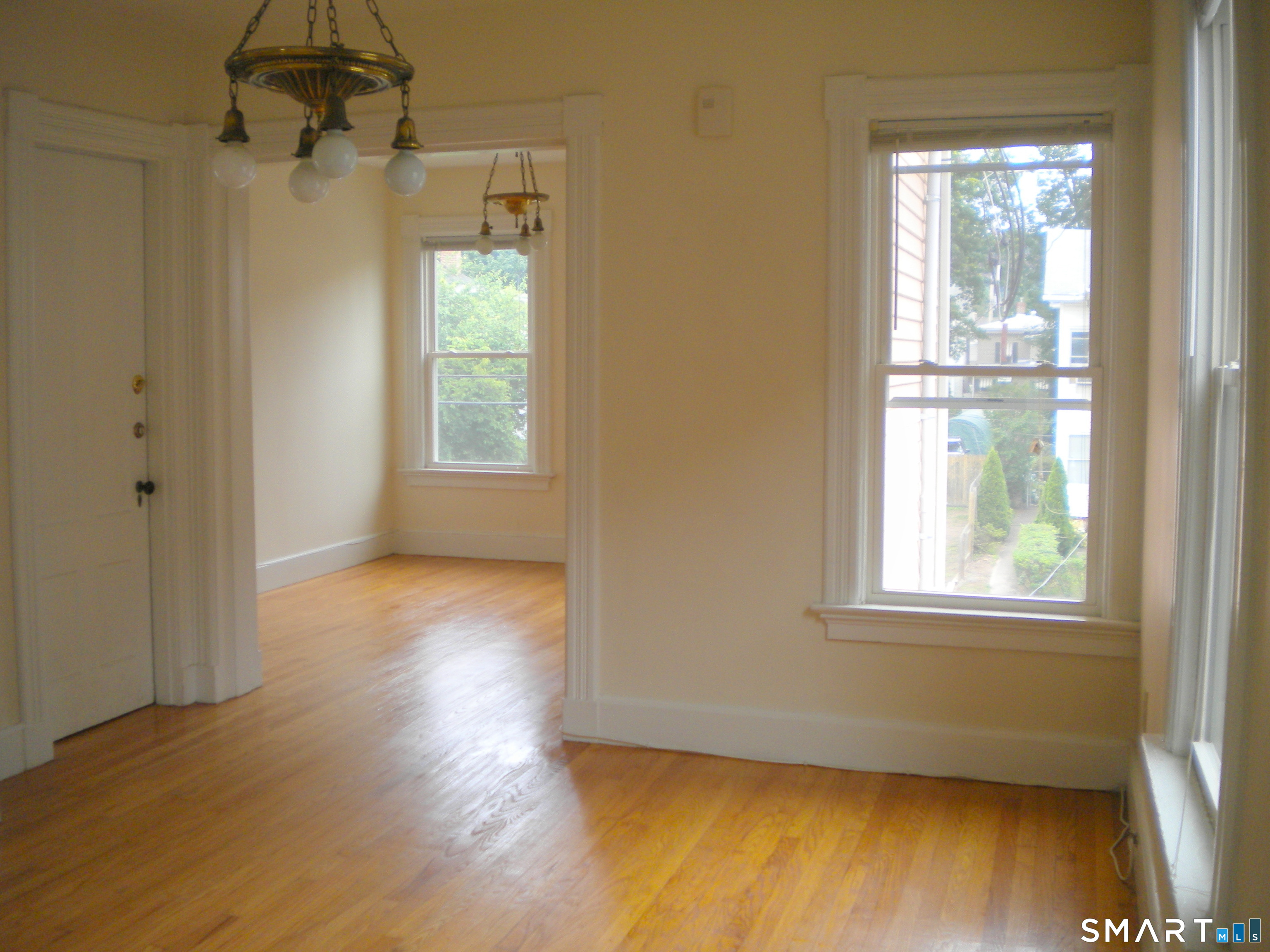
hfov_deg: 52.6
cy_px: 476
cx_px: 635
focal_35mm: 35
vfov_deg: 40.7
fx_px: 1284
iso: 86
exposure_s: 1/62
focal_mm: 6.3
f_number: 3.1
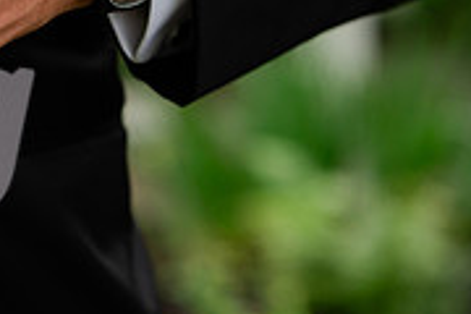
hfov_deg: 12.2
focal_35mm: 161
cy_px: -103
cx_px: -230
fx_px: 2106
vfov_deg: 8.4
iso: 200
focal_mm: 50
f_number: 2
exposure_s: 1/400
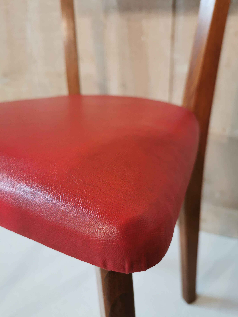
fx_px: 248
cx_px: 119
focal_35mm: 27
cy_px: 158
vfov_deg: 65.3
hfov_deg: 51.4
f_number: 1.8
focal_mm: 5.58
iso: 125
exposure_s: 1/100
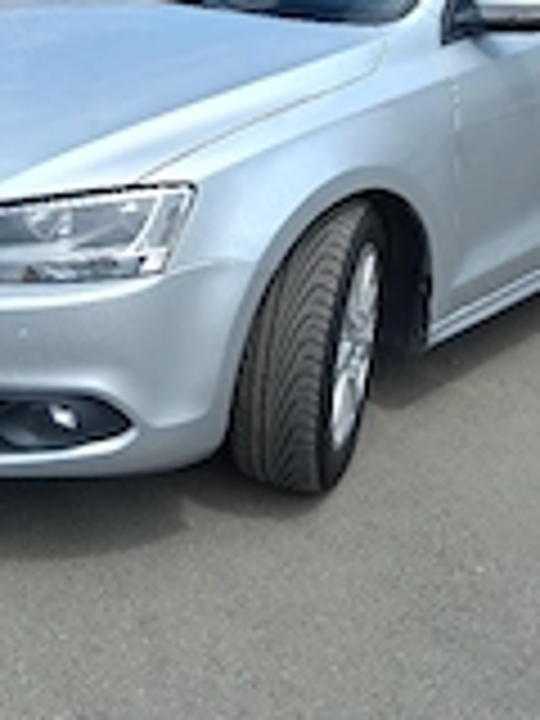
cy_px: -14
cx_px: 238
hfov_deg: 22.6
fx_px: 1352
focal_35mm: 65
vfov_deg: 27.9
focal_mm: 3.98
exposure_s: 1/556
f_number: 1.8
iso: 25
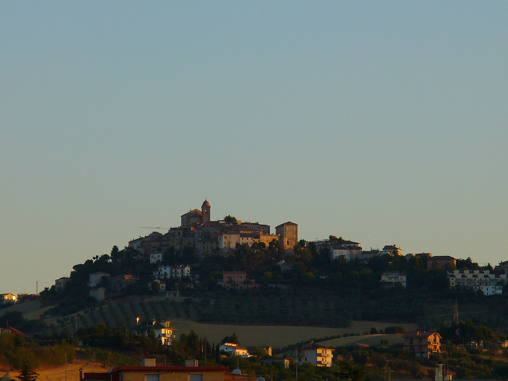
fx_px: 4065
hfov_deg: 7.2
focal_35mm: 277
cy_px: 190
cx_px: 254
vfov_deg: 5.4
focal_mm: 36.6
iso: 80
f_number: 4.5
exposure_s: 1/200
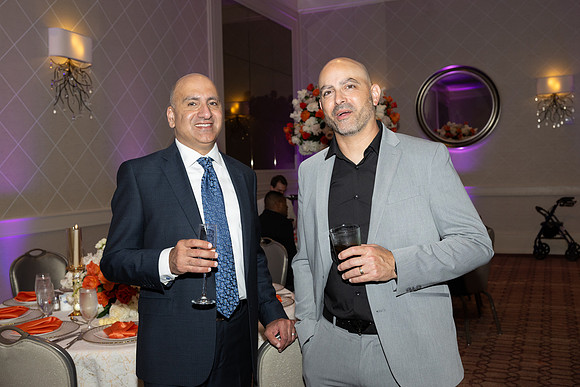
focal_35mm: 36
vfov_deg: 36.9
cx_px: 290
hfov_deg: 53.1
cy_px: 194
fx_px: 580
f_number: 5.6
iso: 800
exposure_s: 1/100
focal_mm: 36
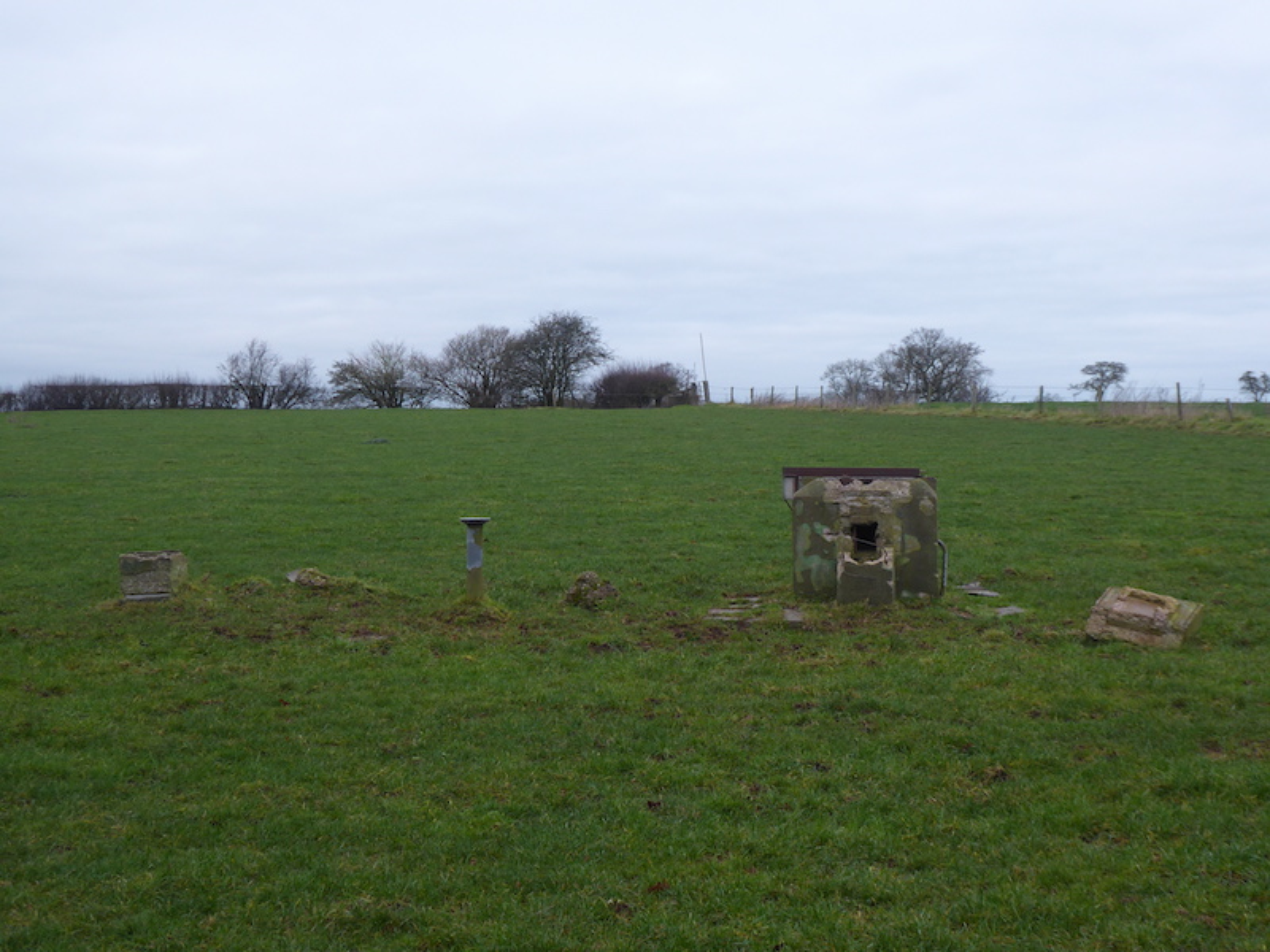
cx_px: 635
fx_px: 1944
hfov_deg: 36.2
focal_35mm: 53
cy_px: 476
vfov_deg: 27.5
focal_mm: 9
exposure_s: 1/60
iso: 100
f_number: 4.1
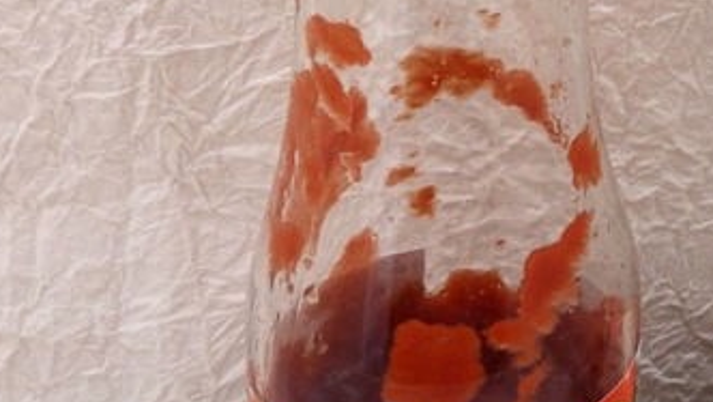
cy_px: 245
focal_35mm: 84
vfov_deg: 14.4
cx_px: 810
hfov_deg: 23.5
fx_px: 1589
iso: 200
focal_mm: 5.7
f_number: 3.7
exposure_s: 1/30
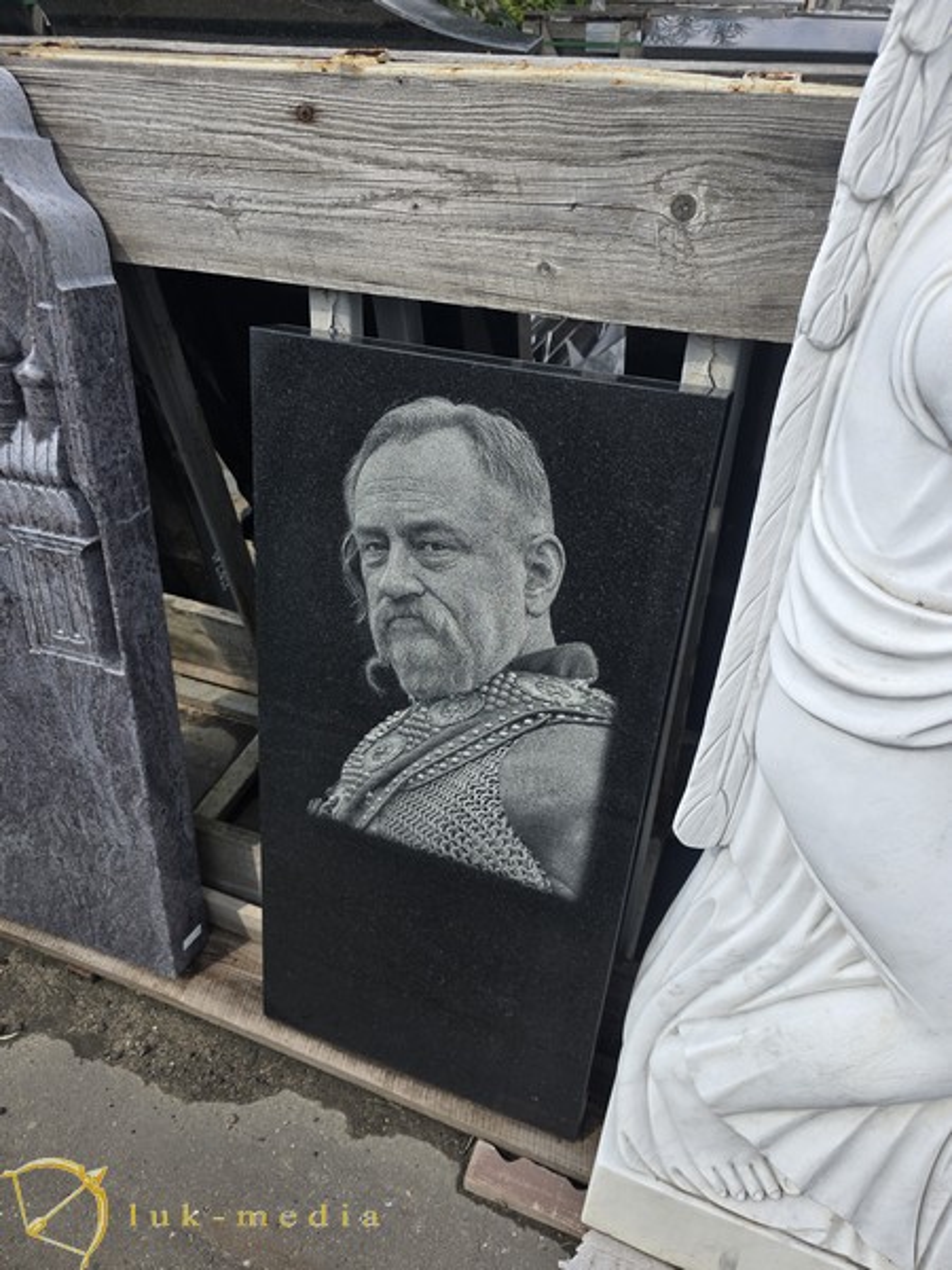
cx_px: 476
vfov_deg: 73.9
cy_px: 635
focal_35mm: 23
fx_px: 843
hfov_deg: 58.9
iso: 12
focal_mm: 6.3
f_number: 1.7
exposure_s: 1/329
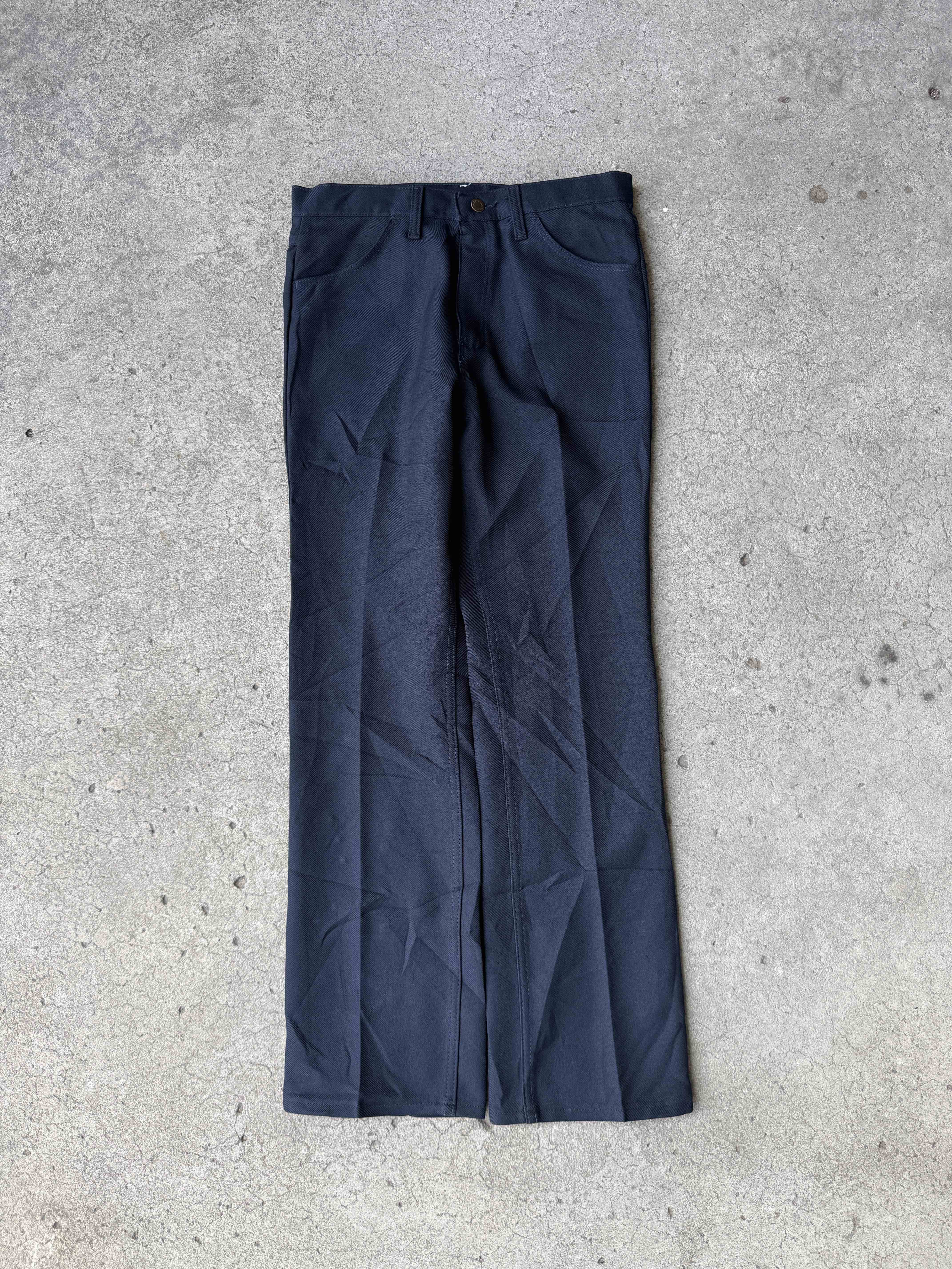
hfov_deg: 56.8
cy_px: 634
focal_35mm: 24
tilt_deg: -83.5
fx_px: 880
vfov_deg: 71.6
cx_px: 476
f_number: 1.78
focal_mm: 6.76
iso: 80
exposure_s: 1/360
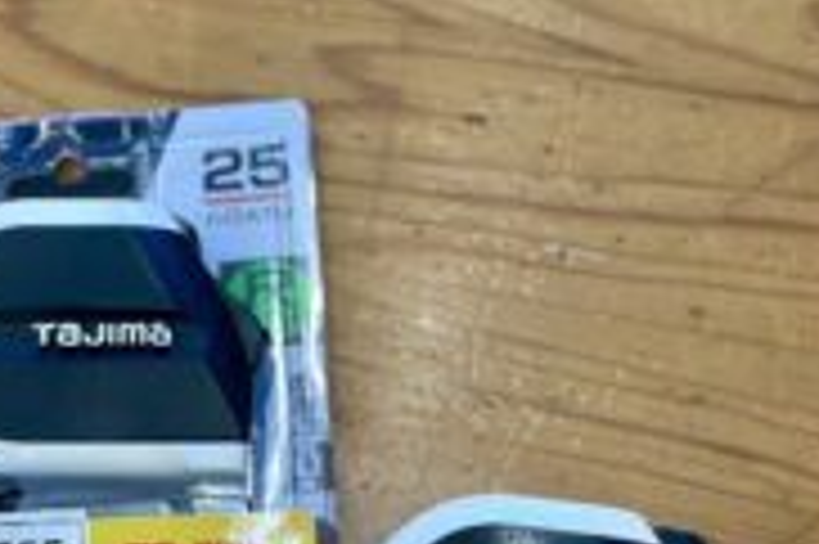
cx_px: 288
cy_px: 441
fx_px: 2250
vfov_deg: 13.7
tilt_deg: -82.0
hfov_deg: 20.6
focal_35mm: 99
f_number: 1.78
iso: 80
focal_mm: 6.86
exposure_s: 1/141
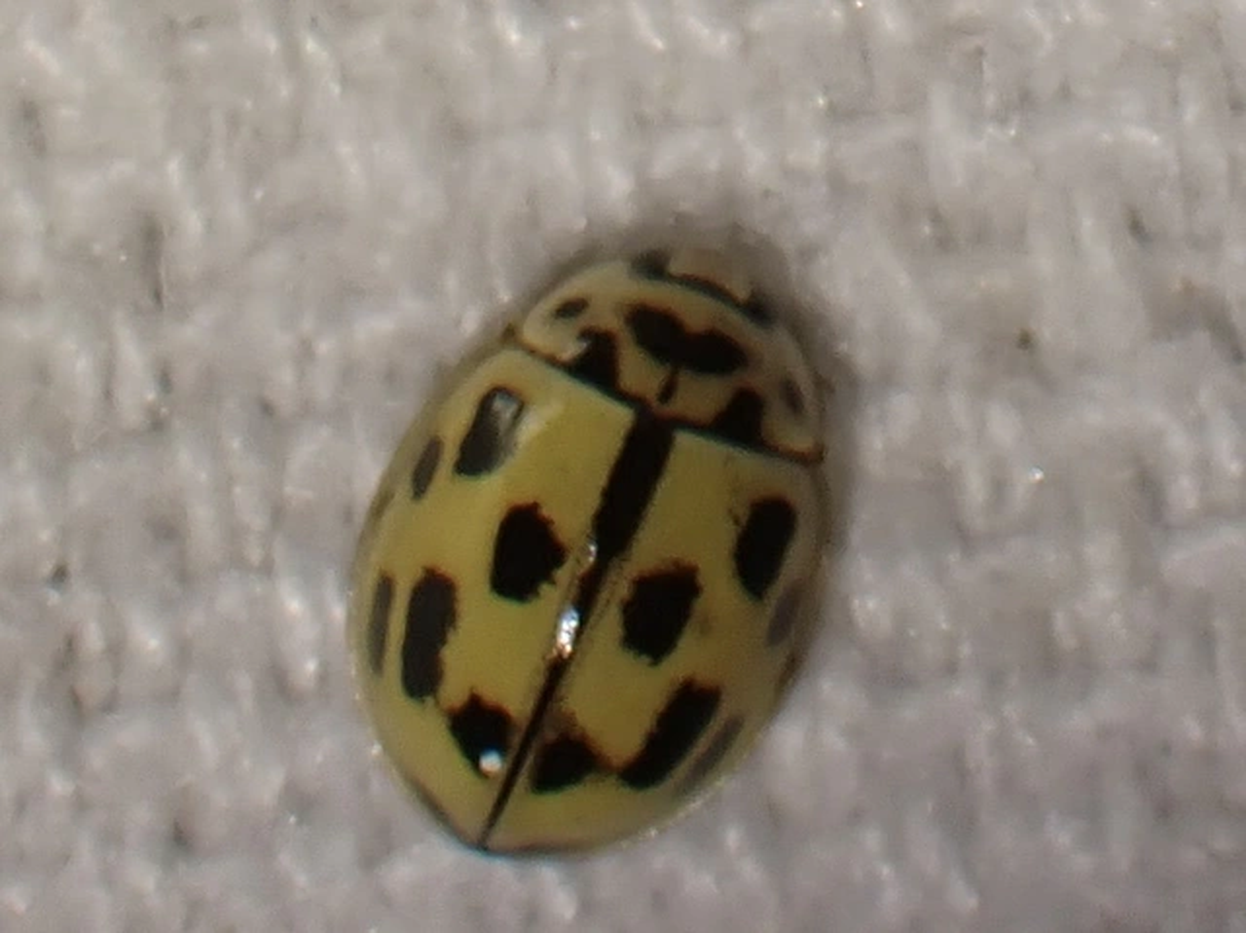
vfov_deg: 14.8
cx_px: 623
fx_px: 3597
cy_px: 466
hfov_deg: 19.7
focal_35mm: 100
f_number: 6.3
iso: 100
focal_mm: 18
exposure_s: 1/250
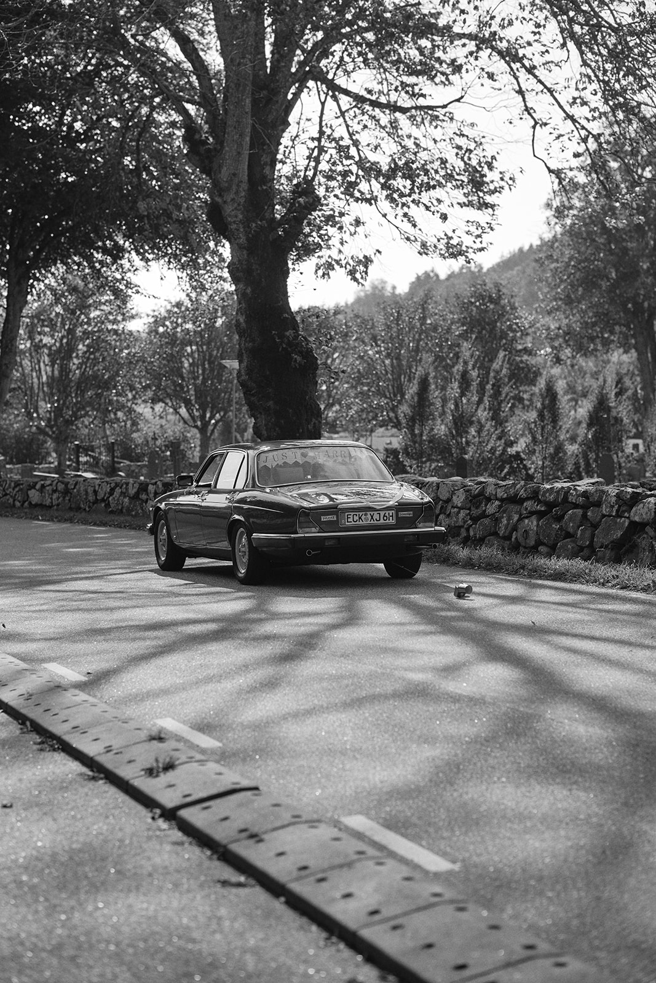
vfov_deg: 24.2
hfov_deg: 16.3
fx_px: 2295
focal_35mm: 84
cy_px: 492
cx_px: 328
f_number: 2.2
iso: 125
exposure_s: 1/3000
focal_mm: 56
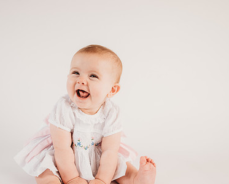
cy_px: 109
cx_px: 96
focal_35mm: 35
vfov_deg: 42.1
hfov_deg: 51.3
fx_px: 237
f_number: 2.2
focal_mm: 24
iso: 100
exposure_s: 1/160
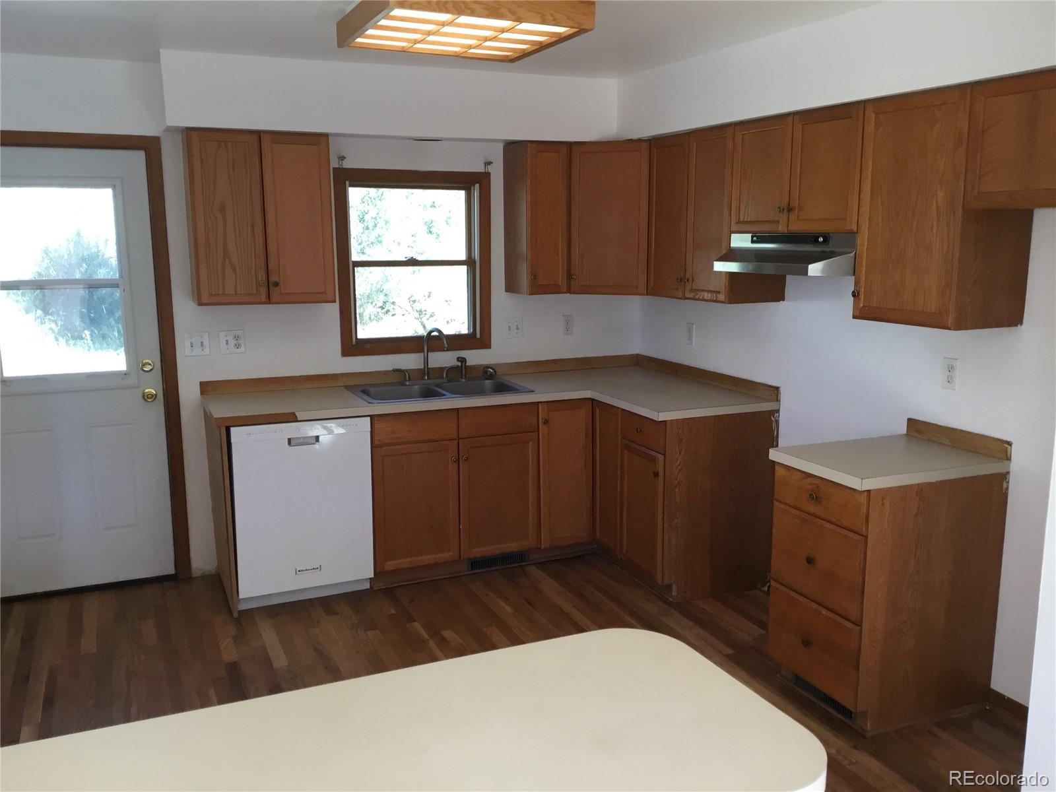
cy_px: 396
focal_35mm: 31
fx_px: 946
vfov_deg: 45.4
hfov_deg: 58.4
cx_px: 528
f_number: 2.4
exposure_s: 1/30
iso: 25
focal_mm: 3.3
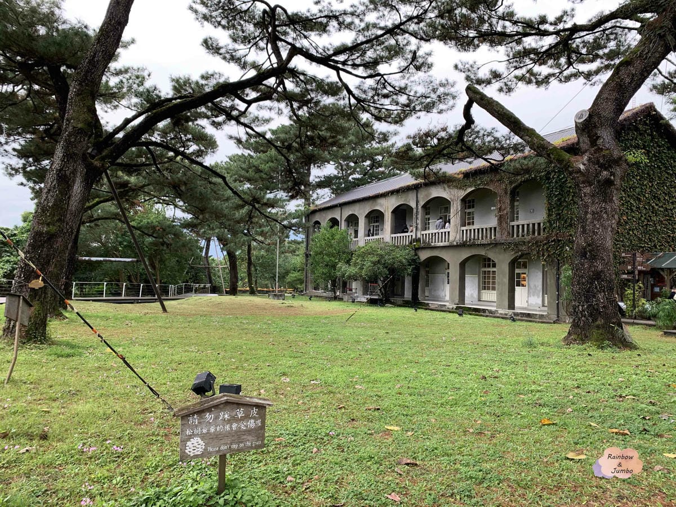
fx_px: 508
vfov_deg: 53.1
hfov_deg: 67.3
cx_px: 338
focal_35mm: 26
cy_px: 254
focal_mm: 4.25
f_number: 1.8
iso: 25
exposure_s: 1/322
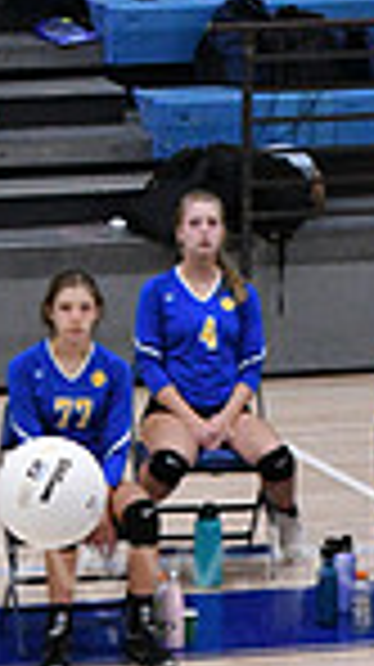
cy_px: 1066
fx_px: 7616
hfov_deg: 2.8
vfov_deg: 5.0
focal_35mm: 431
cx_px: 701
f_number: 3.2
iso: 6400
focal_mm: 70
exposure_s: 1/1250
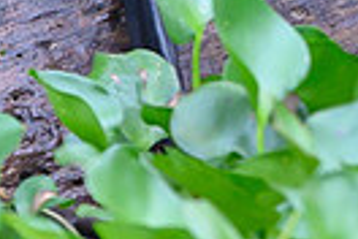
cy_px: -531
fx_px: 34753
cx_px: 610
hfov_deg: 0.6
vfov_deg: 0.4
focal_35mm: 3495
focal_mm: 500
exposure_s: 1/1250
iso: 2000
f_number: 4
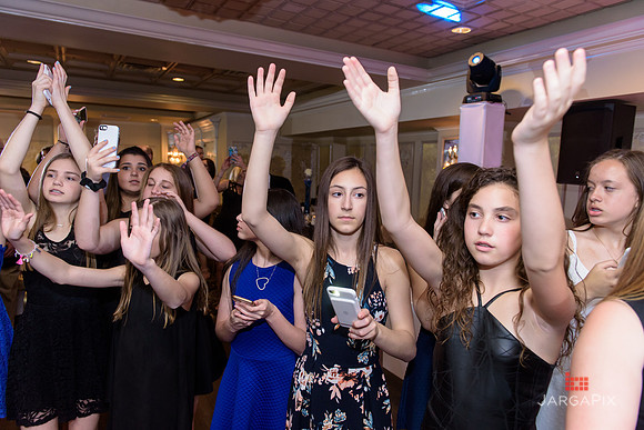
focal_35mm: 24
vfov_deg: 53.2
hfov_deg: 73.7
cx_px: 322
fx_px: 429
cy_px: 215
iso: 1600
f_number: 3.2
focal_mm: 24
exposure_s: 1/125
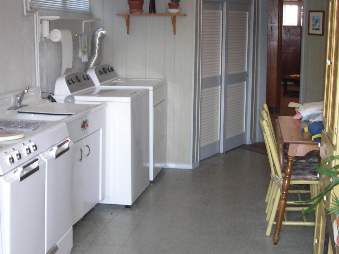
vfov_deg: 24.0
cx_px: 183
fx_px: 597
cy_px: 120
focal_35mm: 61
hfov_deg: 31.7
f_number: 3.2
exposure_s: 1/30
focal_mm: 6.3
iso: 135
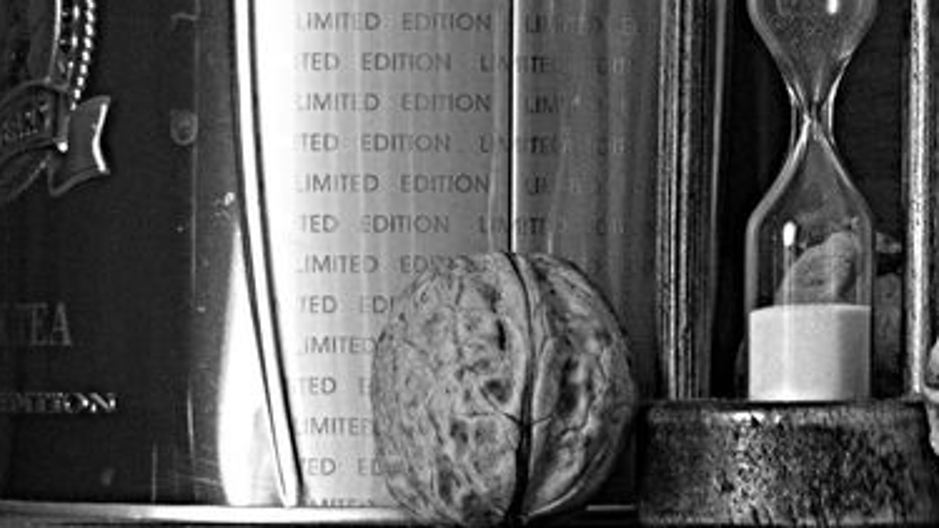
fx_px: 12500
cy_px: -144
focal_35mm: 502
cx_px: 816
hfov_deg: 4.3
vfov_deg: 2.4
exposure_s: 1/7.6
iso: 200
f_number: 4.1
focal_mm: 49
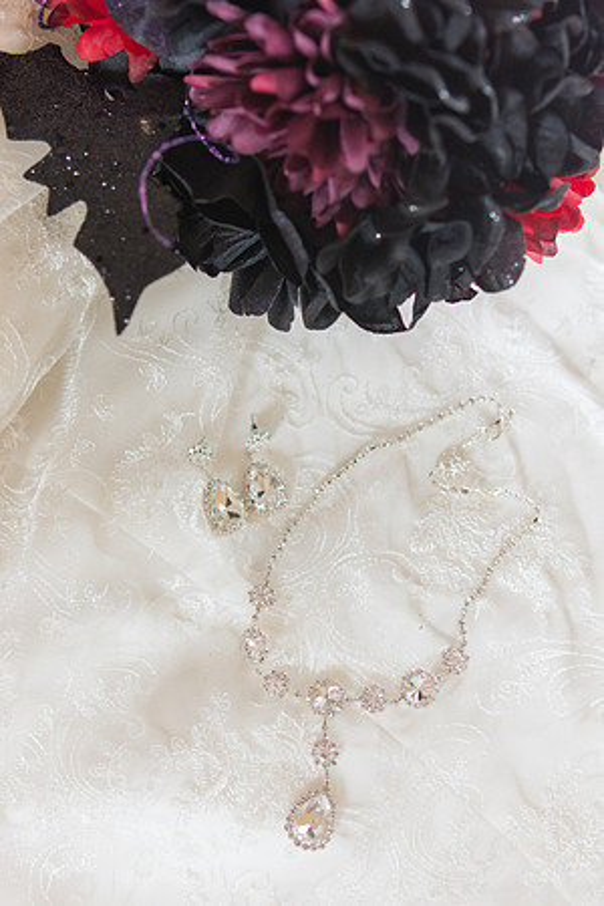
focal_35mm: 52
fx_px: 1321
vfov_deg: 37.9
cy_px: 453
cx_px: 302
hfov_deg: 25.8
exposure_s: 1/100
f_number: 2.2
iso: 800
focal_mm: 35
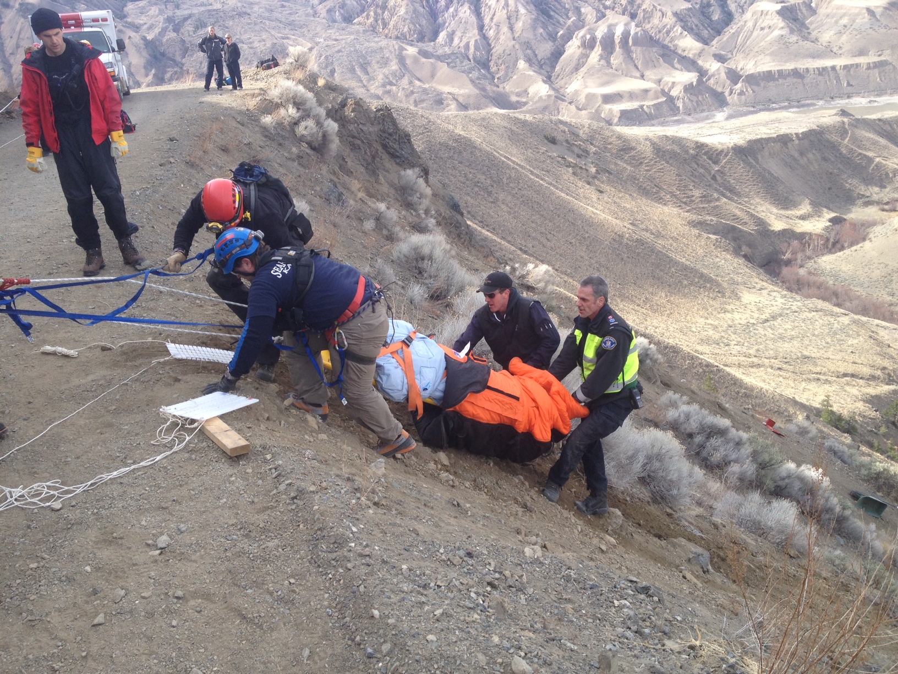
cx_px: 449
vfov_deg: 40.7
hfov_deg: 52.6
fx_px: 908
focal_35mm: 35
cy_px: 337
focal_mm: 4.28
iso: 50
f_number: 2.4
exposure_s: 1/472
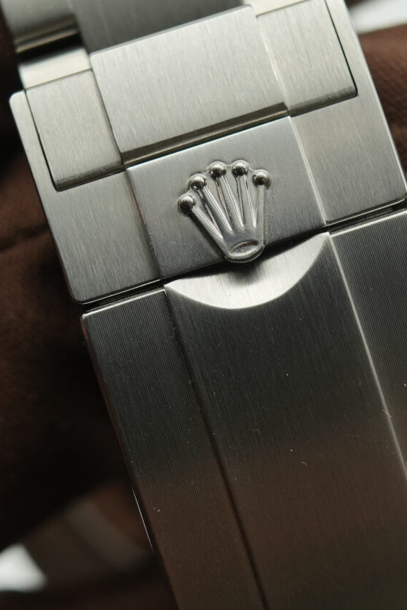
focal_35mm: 106
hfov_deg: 12.9
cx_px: 220
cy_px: 287
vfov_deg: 19.3
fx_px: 1796
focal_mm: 35
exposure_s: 1/250
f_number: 5
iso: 400
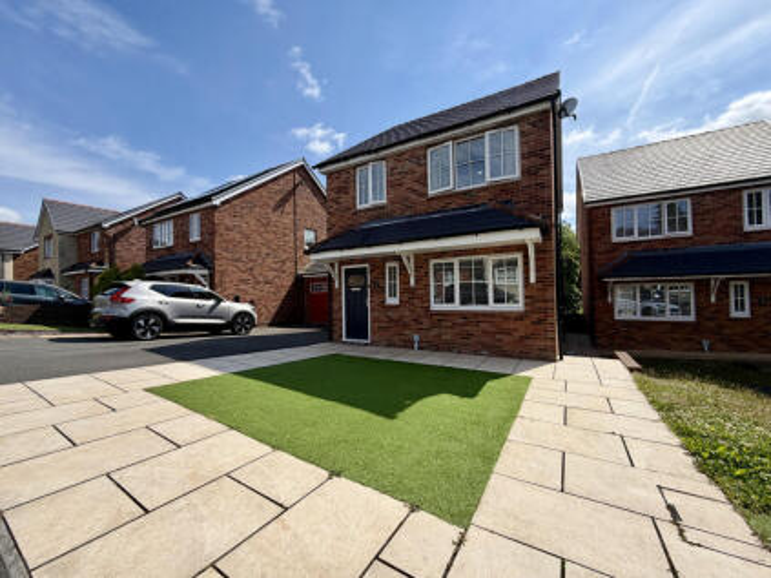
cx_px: 386
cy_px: 289
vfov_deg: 85.6
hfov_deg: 102.1
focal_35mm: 14
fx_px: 312
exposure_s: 1/1145
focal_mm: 2.22
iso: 20
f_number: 2.2
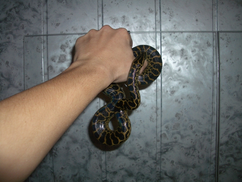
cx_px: 121
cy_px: 91
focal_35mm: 35
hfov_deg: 52.6
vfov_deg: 40.7
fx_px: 245
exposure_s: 1/60
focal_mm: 5.8
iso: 100
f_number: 2.6
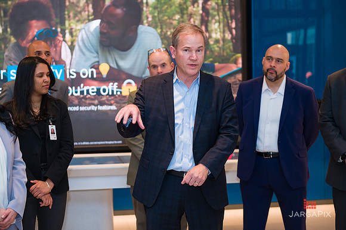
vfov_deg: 19.4
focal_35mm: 70
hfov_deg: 28.9
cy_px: 115
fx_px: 672
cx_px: 173
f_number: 4
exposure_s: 1/200
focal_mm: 70
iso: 800
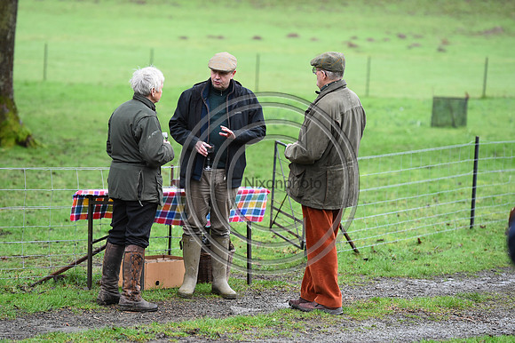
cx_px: 258
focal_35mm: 155
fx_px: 2216
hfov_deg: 13.3
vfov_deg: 8.8
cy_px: 172
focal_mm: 155
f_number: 3.5
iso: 3200
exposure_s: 1/1250
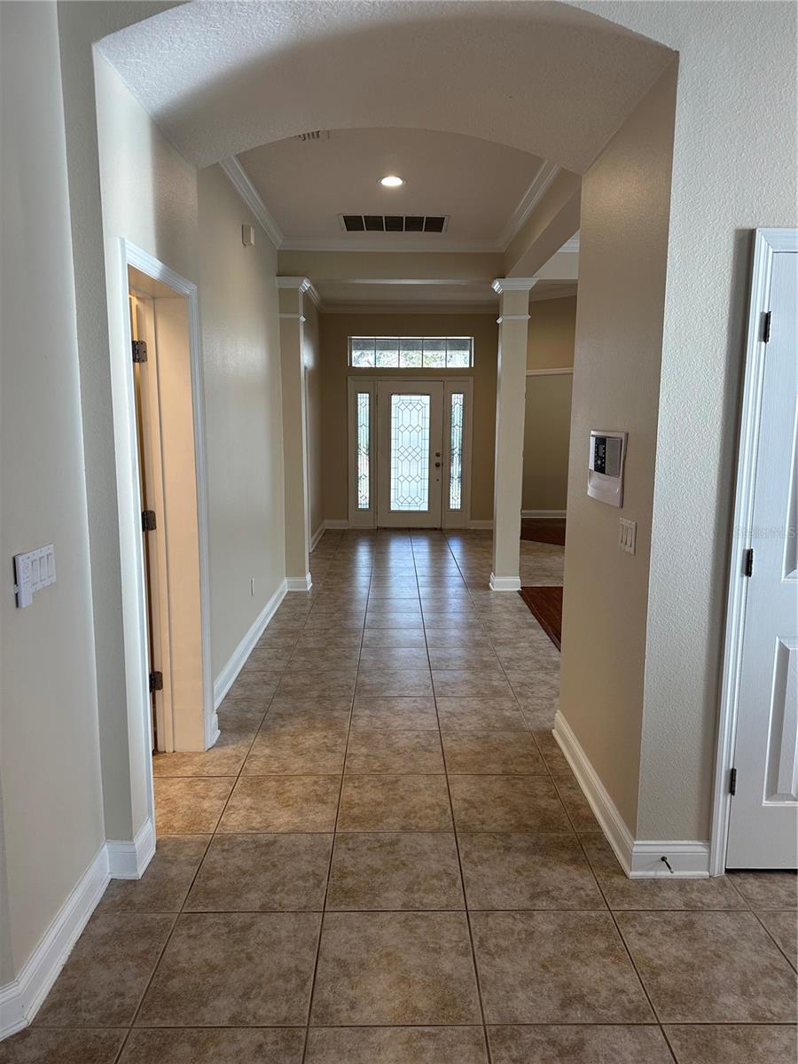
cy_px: 532
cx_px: 399
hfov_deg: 56.8
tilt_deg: -9.0
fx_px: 738
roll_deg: -0.2
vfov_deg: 71.6
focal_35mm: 24
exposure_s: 1/120
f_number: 1.78
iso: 160
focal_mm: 6.86
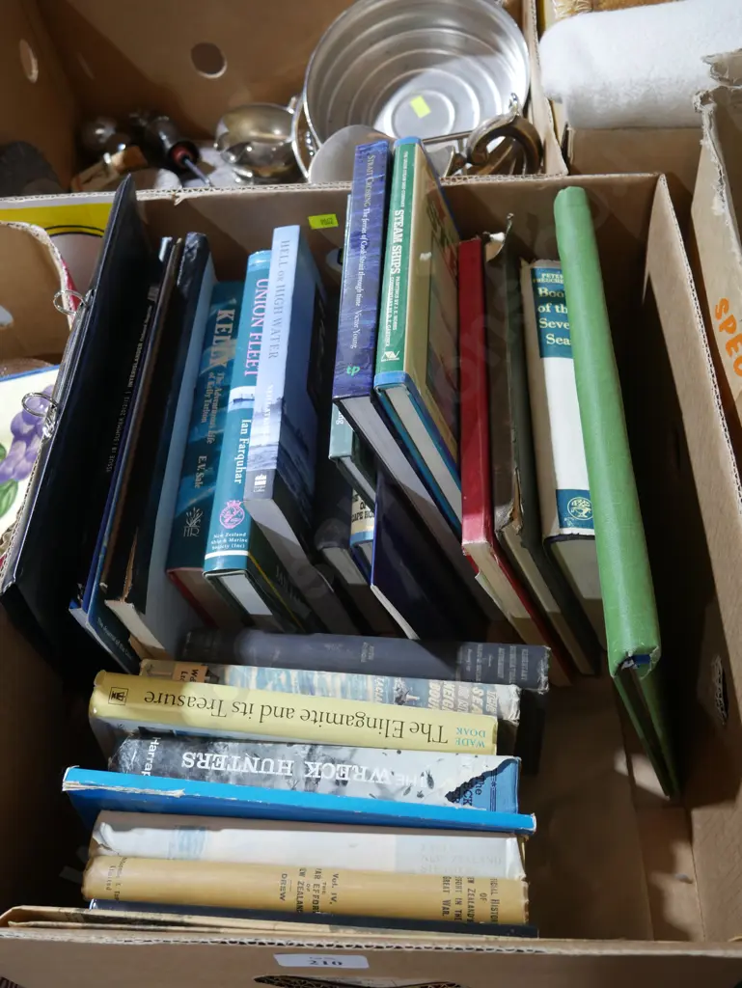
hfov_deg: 44.2
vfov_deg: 56.8
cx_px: 371
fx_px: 914
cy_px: 494
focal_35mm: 32
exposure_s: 1/60
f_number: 3.6
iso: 640
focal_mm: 16
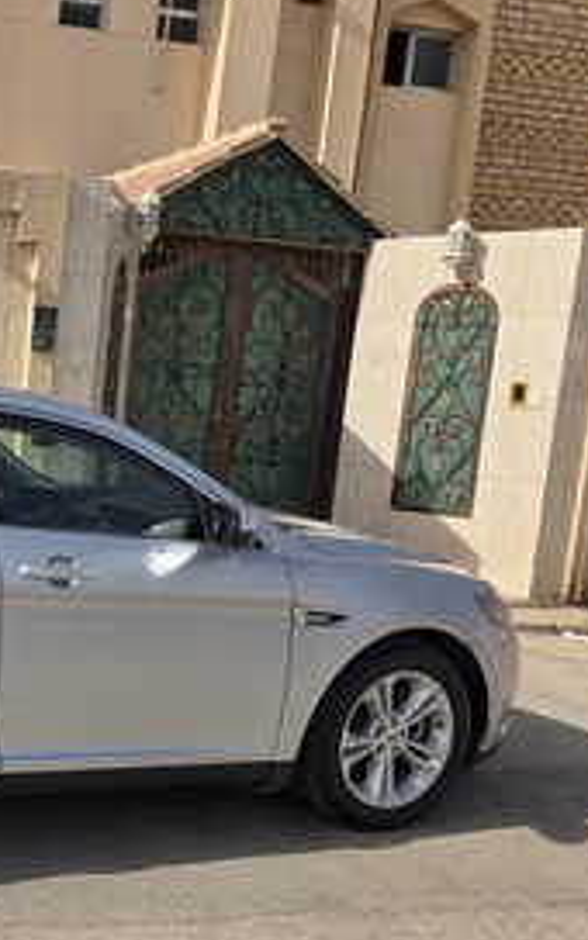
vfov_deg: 48.1
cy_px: 537
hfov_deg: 26.5
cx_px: -175
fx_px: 1051
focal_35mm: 41
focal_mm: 5.4
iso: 80
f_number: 1.8
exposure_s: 1/4885
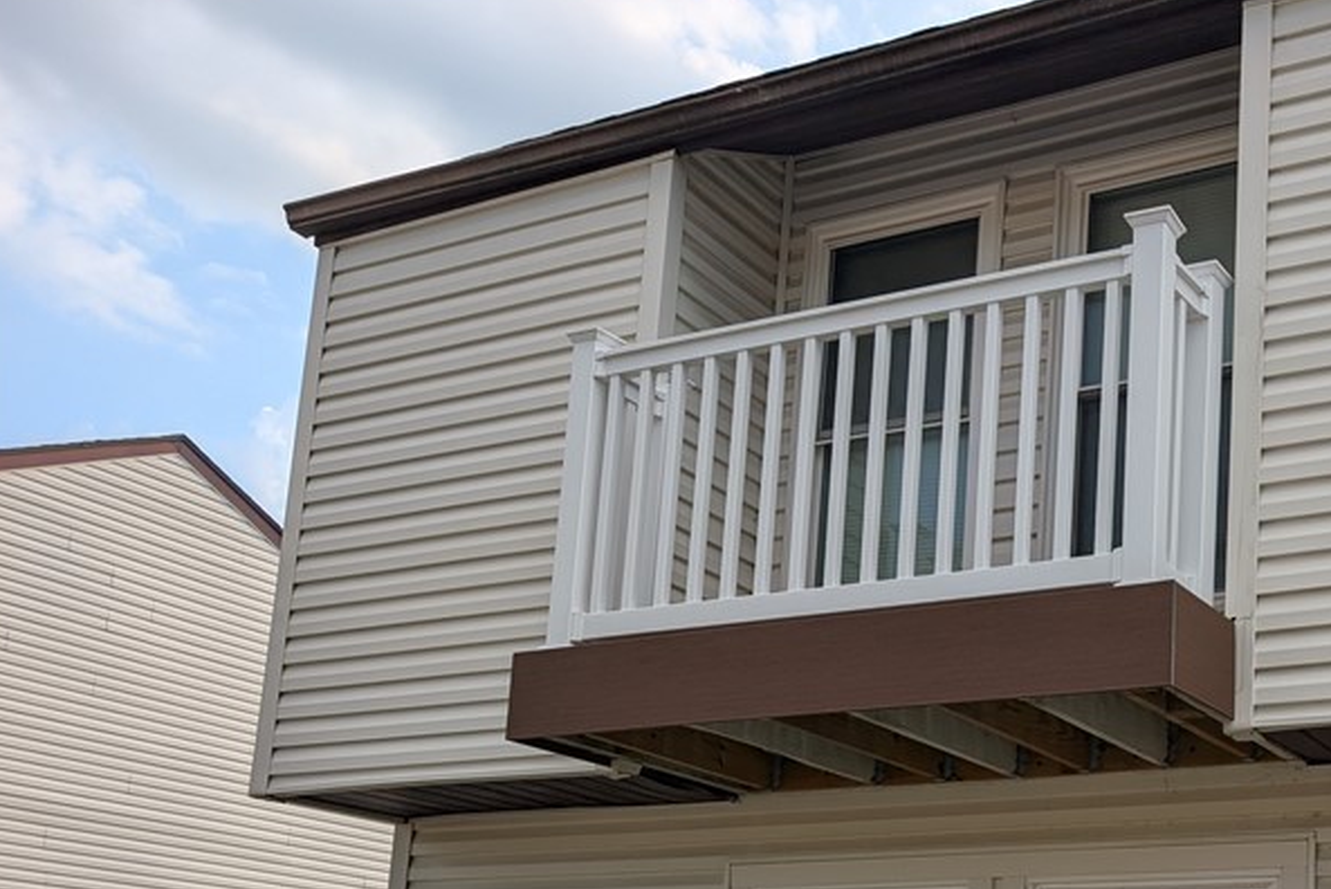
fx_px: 1591
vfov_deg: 29.7
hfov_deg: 42.7
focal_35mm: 43
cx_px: 1121
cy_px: 828
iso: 22
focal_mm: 6.9
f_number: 1.68
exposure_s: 1/664
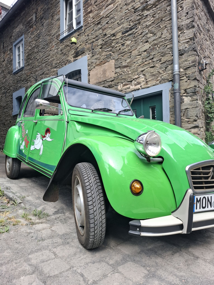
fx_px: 190
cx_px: 107
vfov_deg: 73.9
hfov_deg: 58.9
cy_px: 142
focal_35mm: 23
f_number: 1.8
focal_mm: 5.54
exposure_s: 1/461
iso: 50
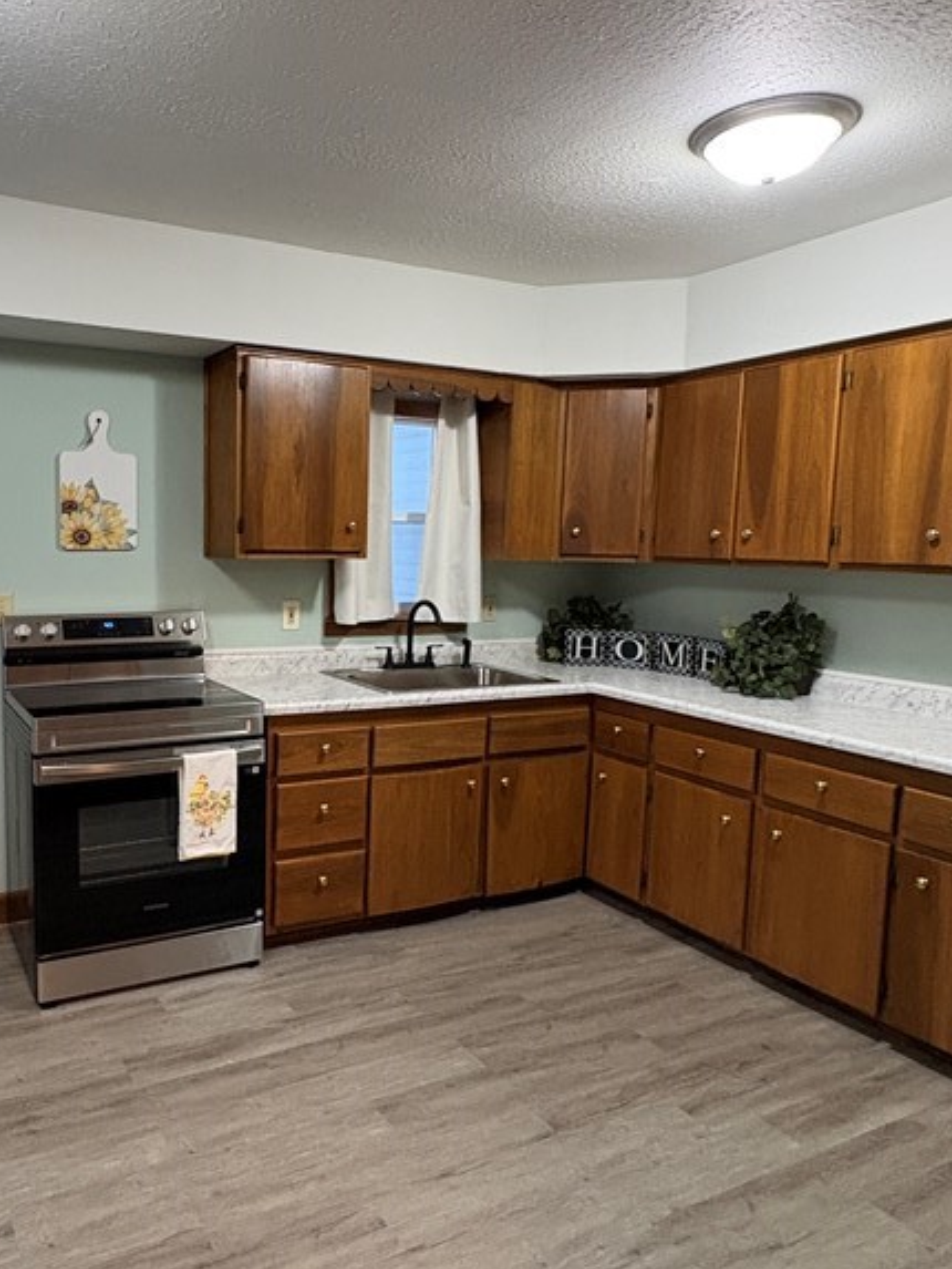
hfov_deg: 53.3
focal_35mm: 25
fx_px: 916
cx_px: 283
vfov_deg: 69.4
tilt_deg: -6.6
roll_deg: -1.2
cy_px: 631
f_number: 2.2
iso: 500
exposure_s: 1/60
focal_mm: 2.22
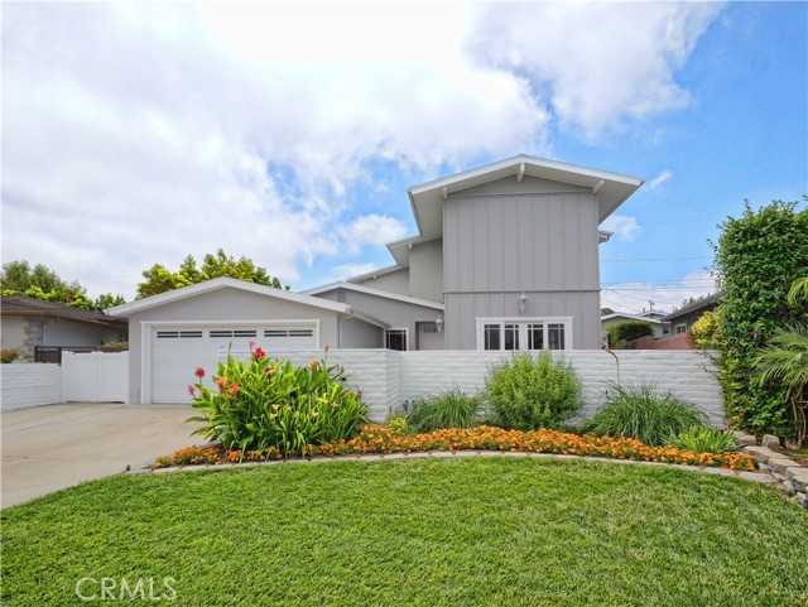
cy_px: 304
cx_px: 404
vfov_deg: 71.7
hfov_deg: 87.7
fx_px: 420
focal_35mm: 18
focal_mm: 9
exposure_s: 1/160
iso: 250
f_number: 14
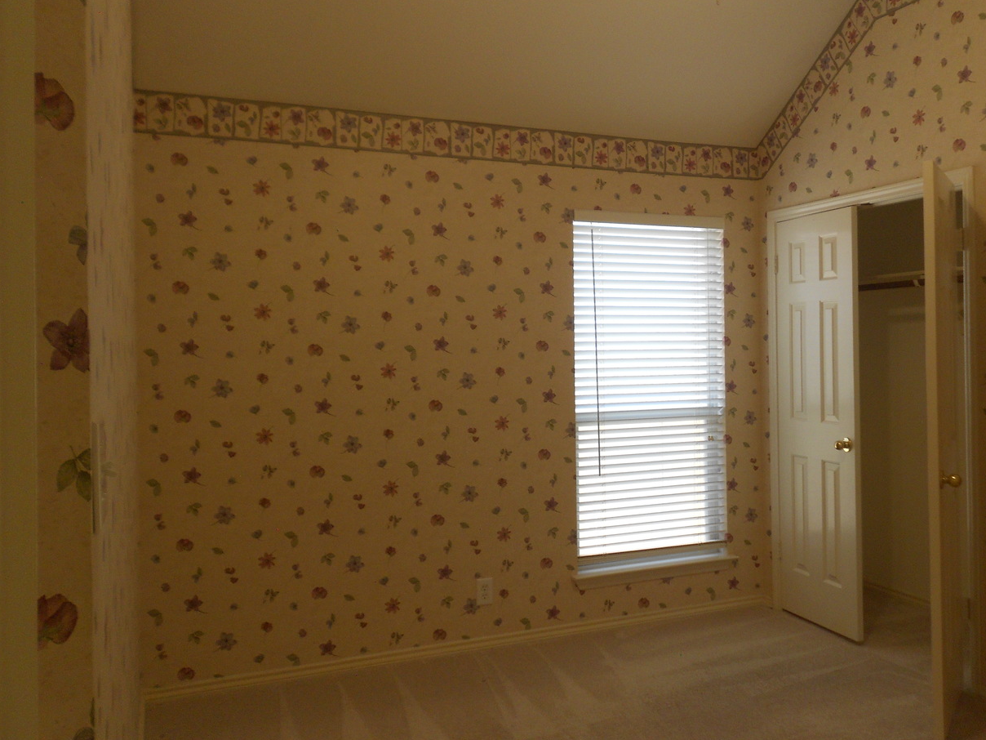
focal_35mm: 31
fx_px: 883
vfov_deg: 45.4
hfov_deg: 58.0
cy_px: 328
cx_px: 580
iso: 100
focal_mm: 4.6
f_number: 3.2
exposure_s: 1/30
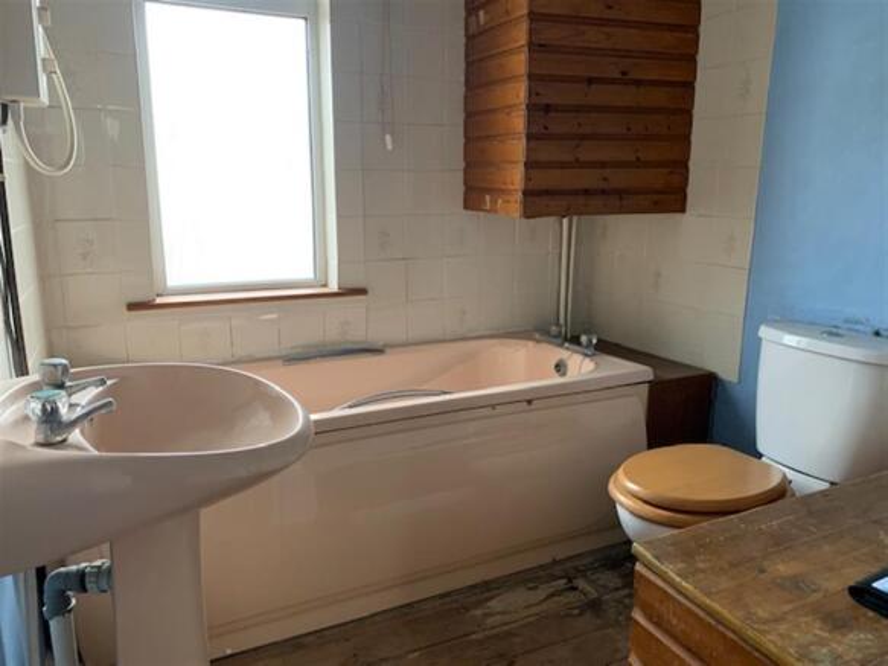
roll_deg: +1.0
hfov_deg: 67.3
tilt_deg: -8.3
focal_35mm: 26
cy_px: 333
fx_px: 667
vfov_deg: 53.0
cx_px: 444
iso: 250
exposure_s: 1/60
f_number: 1.8
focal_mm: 4.25
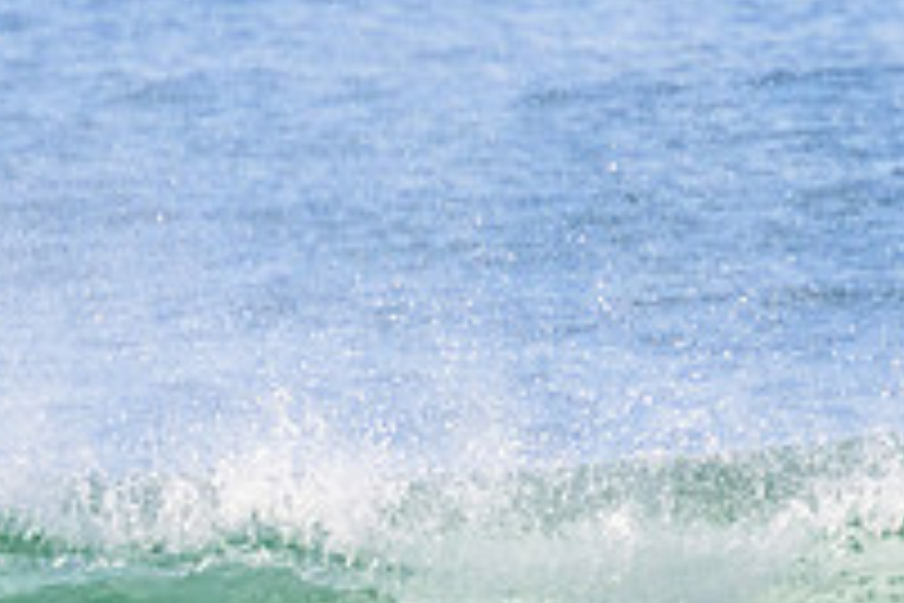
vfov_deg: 0.6
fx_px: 57826
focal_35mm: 2303
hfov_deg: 0.9
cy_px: 727
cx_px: 301
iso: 3200
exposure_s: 1/2000
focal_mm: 800
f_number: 11
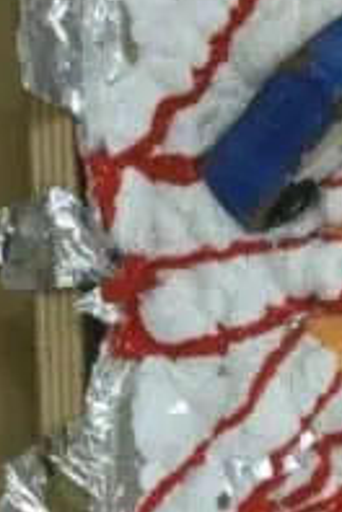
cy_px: 559
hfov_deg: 10.3
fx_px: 1781
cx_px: 611
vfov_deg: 15.9
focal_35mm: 125
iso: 40
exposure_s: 1/33
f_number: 2.4
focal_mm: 3.3
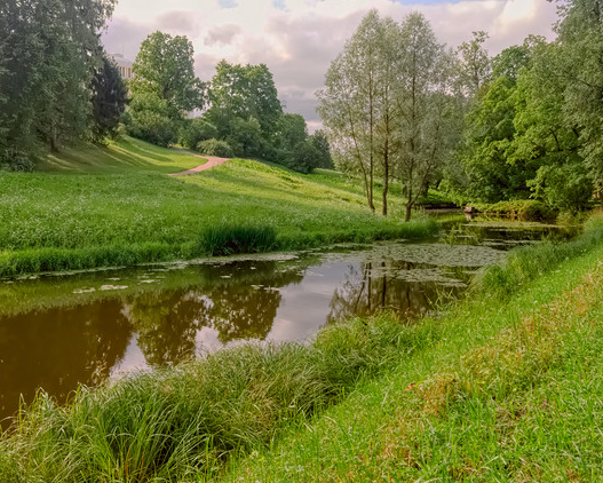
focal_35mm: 33
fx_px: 589
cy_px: 242
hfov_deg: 54.1
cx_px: 279
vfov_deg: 44.6
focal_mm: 19.2
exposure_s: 1/280
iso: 200
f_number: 6.4
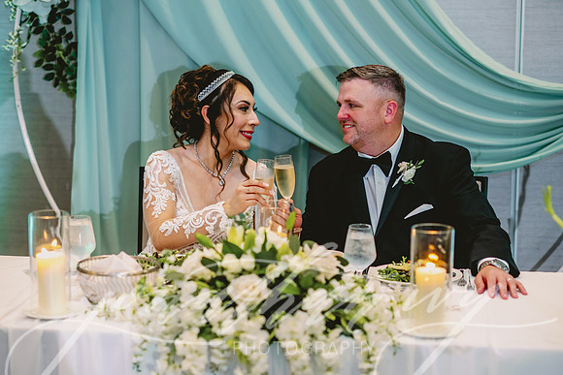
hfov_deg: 23.9
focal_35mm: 85
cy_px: 188
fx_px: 1330
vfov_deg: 16.1
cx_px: 282
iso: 400
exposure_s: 1/80
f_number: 2.5
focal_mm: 85
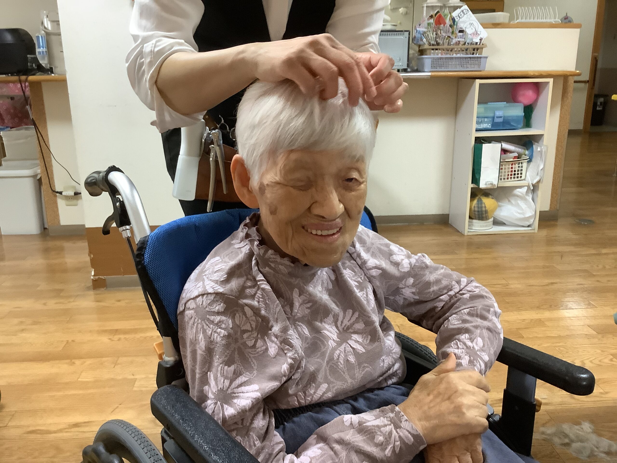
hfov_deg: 58.4
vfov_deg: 45.4
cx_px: 308
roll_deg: +1.6
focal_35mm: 31
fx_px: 553
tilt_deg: -17.5
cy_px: 232
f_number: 2.4
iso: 400
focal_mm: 3.3
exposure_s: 1/60
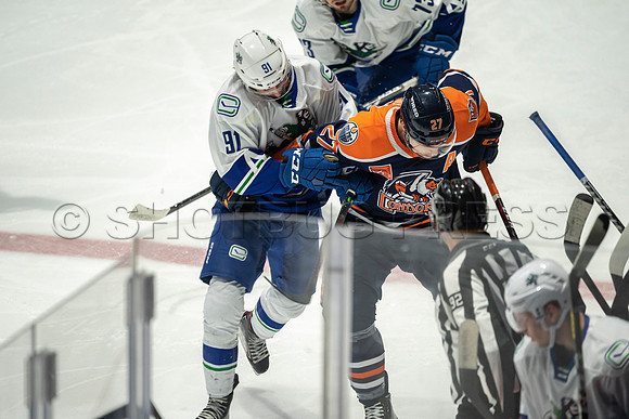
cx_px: 314
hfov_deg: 3.4
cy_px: 210
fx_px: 10485
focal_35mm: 600
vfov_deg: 2.3
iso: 1600
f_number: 4
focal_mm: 600
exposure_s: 1/640
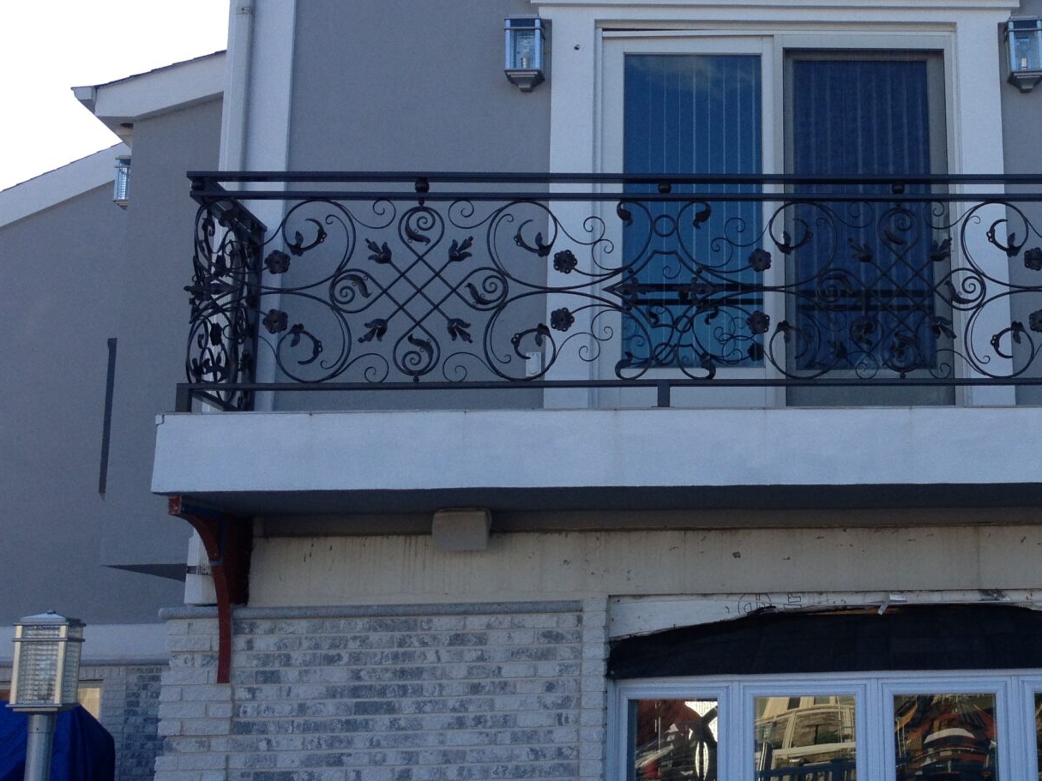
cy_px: 308
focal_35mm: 59
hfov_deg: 31.7
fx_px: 1776
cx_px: 854
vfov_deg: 24.8
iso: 64
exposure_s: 1/657
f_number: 2.4
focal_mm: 4.28
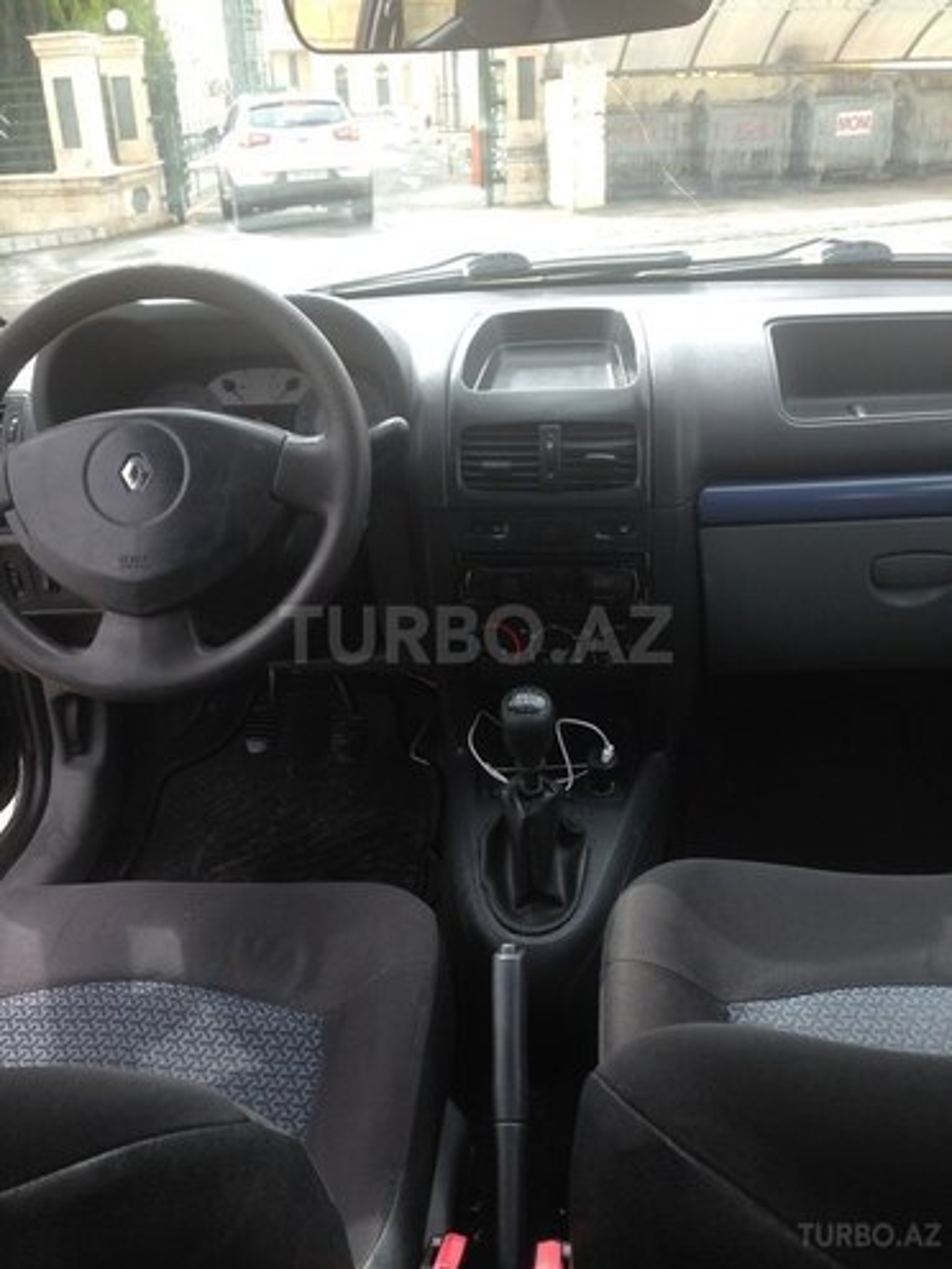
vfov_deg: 55.4
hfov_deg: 42.9
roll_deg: +0.5
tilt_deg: -23.2
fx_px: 1210
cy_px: 634
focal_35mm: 33
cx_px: 476
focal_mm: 4.12
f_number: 2.4
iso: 50
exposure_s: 1/221
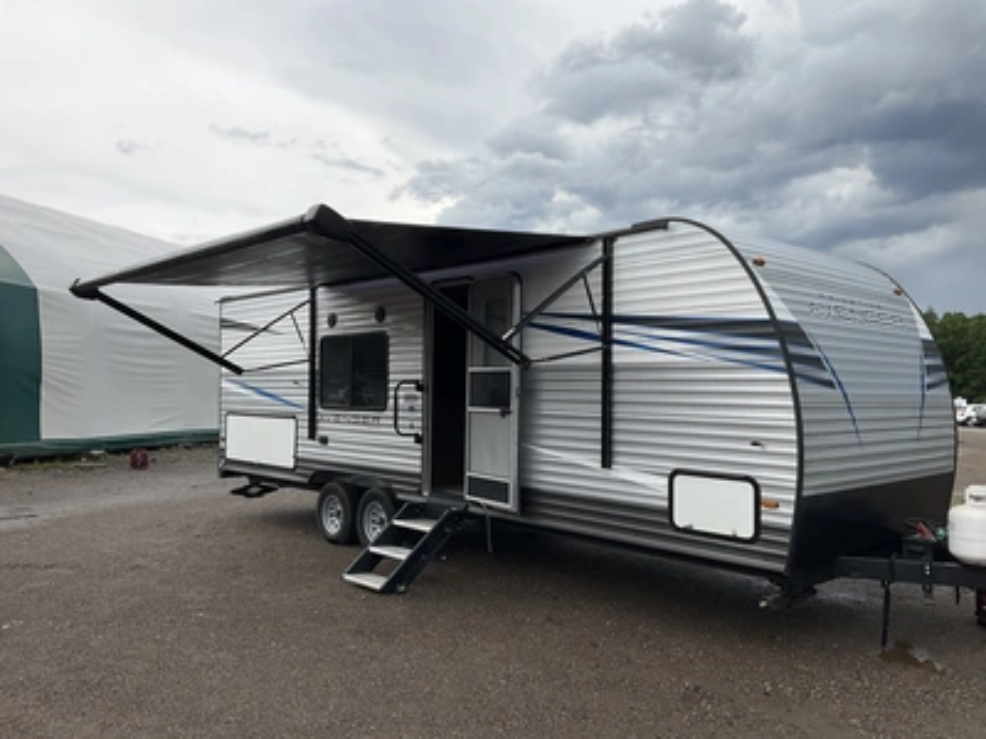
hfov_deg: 61.7
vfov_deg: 48.2
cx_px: 493
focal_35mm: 29
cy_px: 370
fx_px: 826
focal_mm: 3
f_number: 1.8
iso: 25
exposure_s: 1/1279
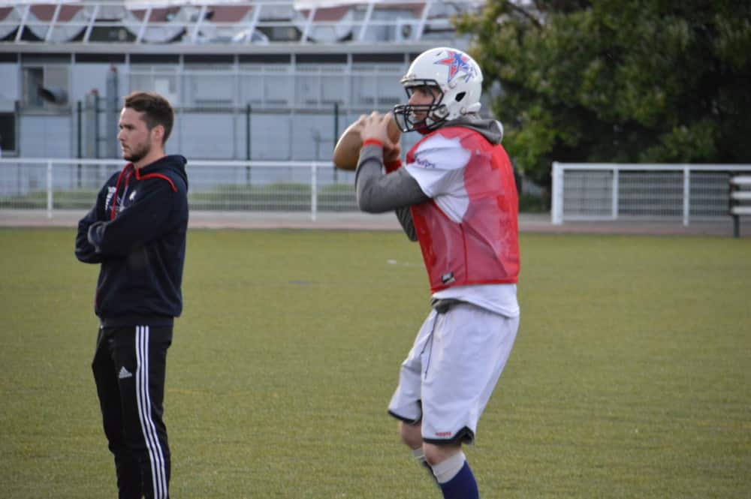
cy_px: 250
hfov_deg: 7.9
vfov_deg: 5.2
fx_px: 5471
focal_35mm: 262
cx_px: 376
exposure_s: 1/125
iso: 3200
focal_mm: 175
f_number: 6.3
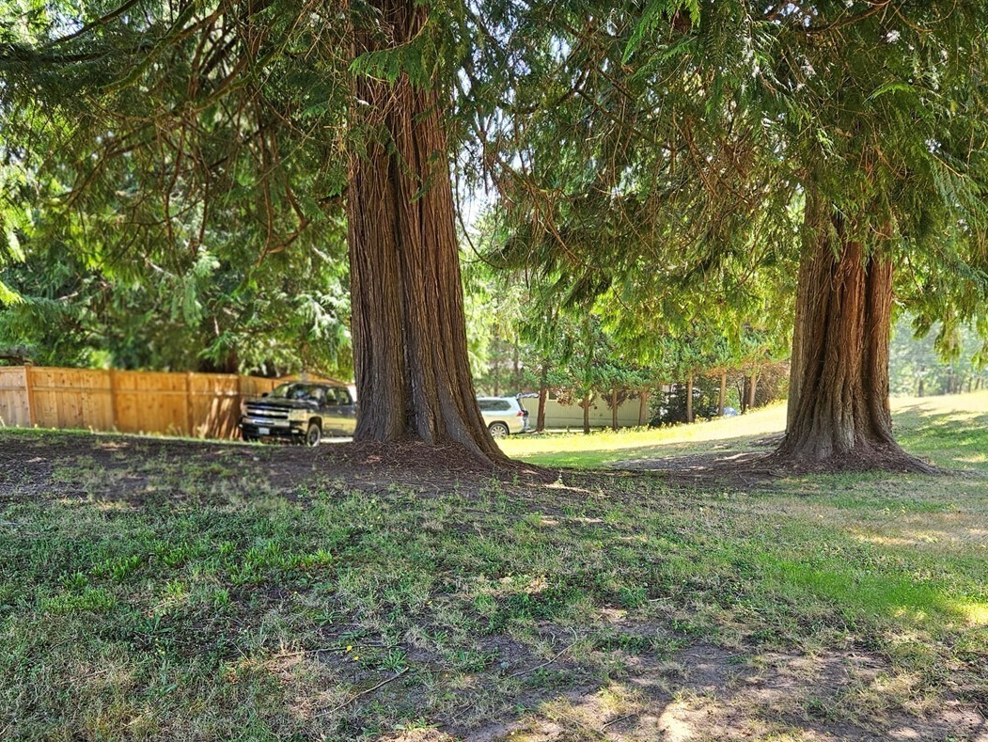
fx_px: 999
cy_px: 493
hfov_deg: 52.6
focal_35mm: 35
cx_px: 472
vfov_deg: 40.2
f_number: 1.8
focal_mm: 5.4
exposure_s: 1/120
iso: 50
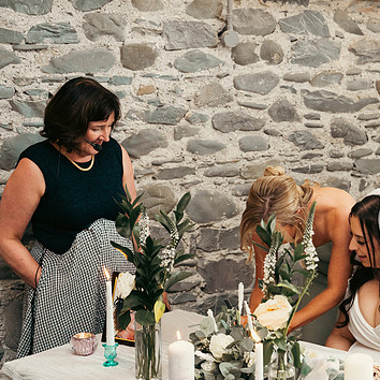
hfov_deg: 26.4
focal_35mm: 64
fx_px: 795
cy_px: 194
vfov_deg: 26.9
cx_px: 302
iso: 1250
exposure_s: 1/160
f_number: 3.5
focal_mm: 46
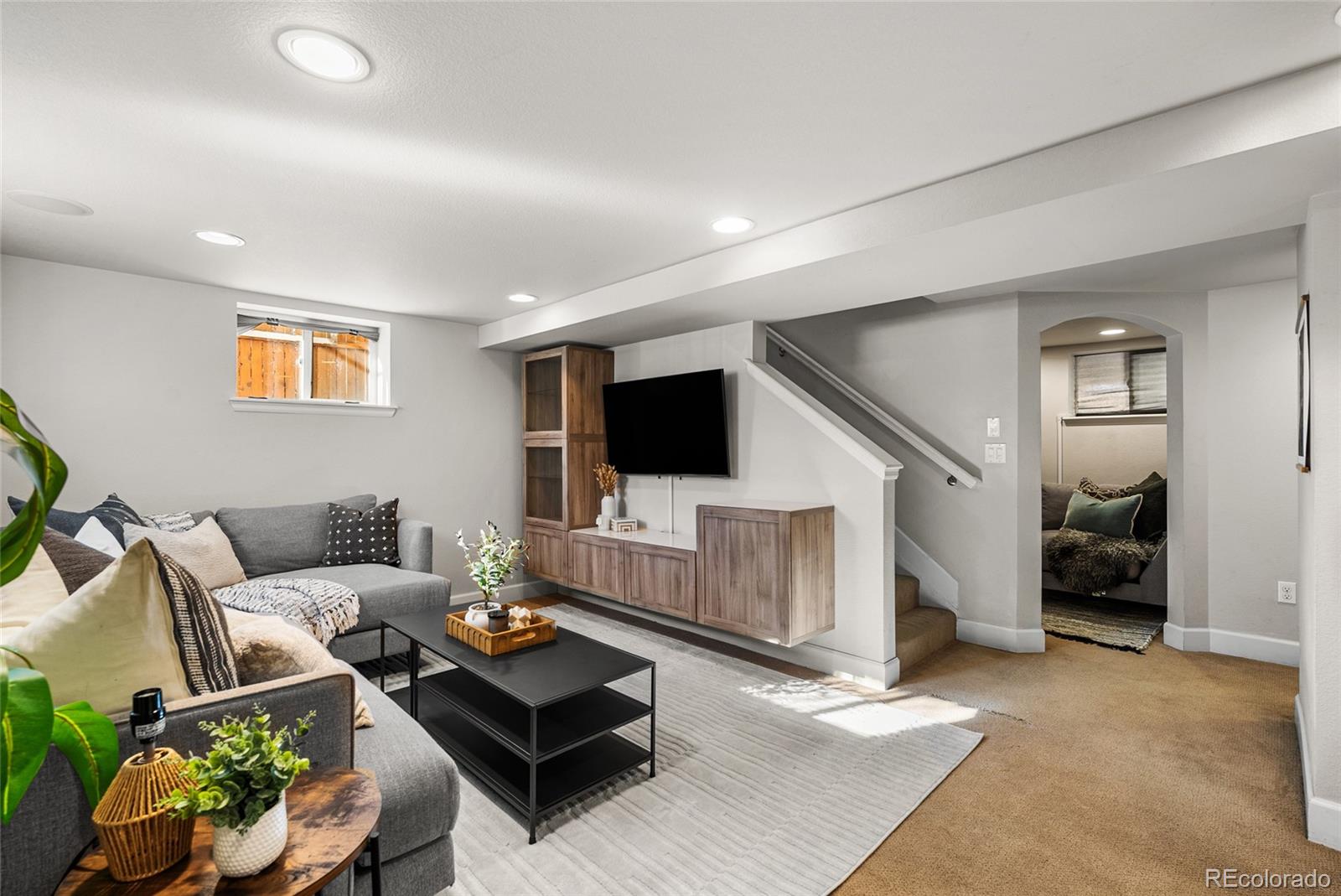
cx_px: 670
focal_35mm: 16
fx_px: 596
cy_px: 448
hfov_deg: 96.7
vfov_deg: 73.8
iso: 200
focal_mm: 16
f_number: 8
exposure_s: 1/2
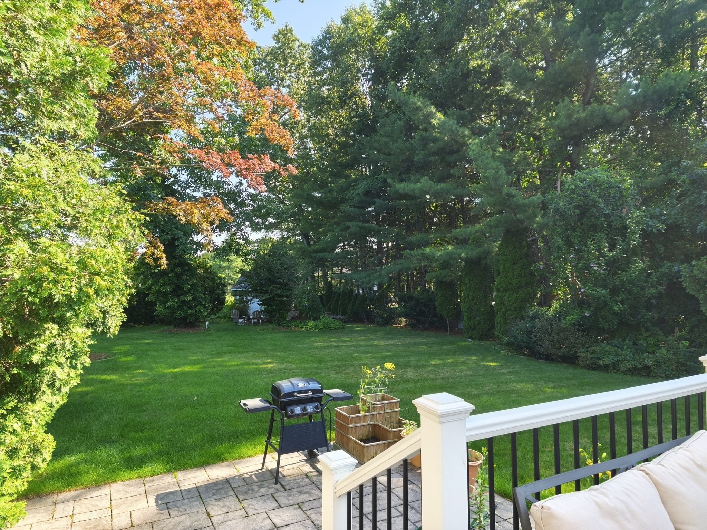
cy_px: 265
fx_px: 470
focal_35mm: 23
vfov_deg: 58.9
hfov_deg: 73.9
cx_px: 354
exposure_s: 1/120
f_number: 1.7
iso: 50
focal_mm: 5.35
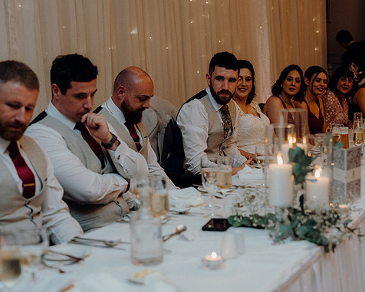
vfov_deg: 19.2
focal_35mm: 80
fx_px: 864
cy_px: 147
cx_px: 192
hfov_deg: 23.8
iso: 2500
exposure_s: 1/160
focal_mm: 70
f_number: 3.5
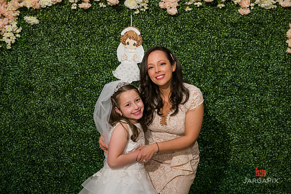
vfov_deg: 24.6
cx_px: 146
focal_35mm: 55
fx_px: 445
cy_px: 97
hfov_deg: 36.2
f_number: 5.6
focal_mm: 55
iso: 1600
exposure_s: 1/125
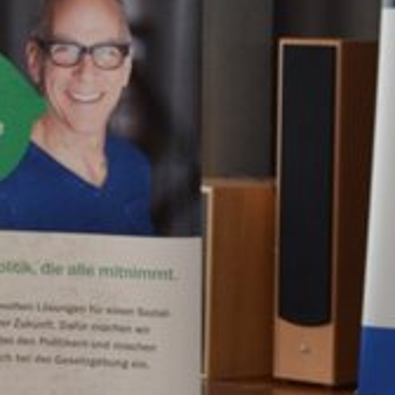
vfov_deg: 15.6
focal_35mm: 112
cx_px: 428
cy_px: 222
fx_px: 1446
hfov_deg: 15.2
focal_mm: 32
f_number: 4.8
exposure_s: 1/60
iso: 1100
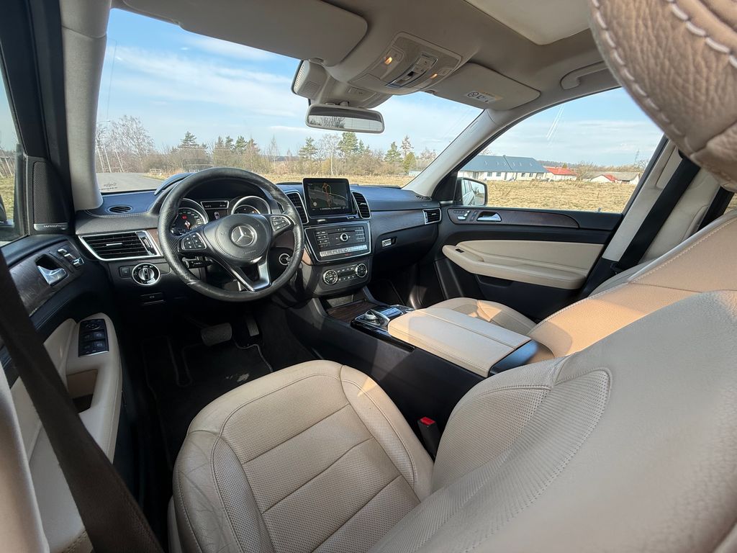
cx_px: 368
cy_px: 276
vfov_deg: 85.7
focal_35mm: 14
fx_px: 298
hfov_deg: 102.1
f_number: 2.2
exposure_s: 1/180
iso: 64
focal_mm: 2.22
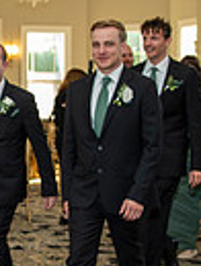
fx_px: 810
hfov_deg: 13.4
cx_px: -92
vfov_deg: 18.7
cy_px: 166
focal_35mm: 105
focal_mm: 24
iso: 800
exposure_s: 1/160
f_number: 2.8
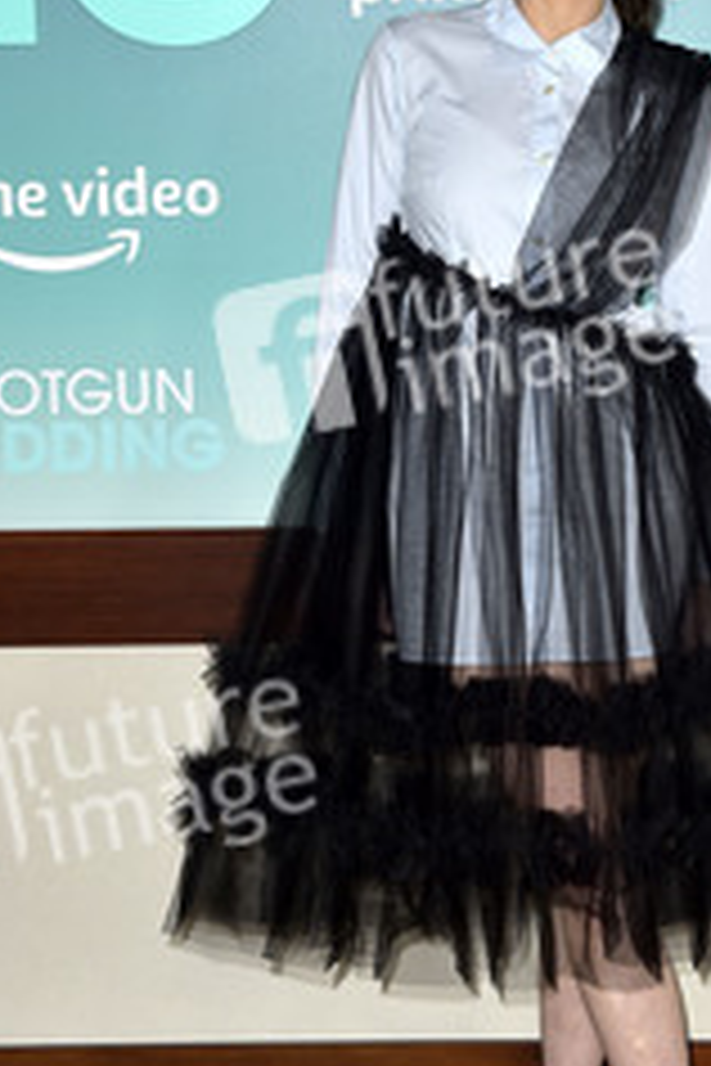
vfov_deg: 21.9
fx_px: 2755
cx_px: 578
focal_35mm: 93
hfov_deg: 14.6
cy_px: 562
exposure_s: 1/250
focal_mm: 55
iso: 400
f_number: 6.3
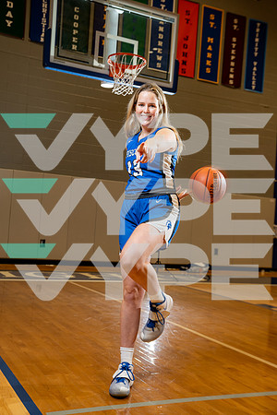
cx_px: 138
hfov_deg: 30.5
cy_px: 208
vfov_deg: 44.5
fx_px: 508
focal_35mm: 44
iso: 400
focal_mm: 44
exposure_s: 1/125
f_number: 4
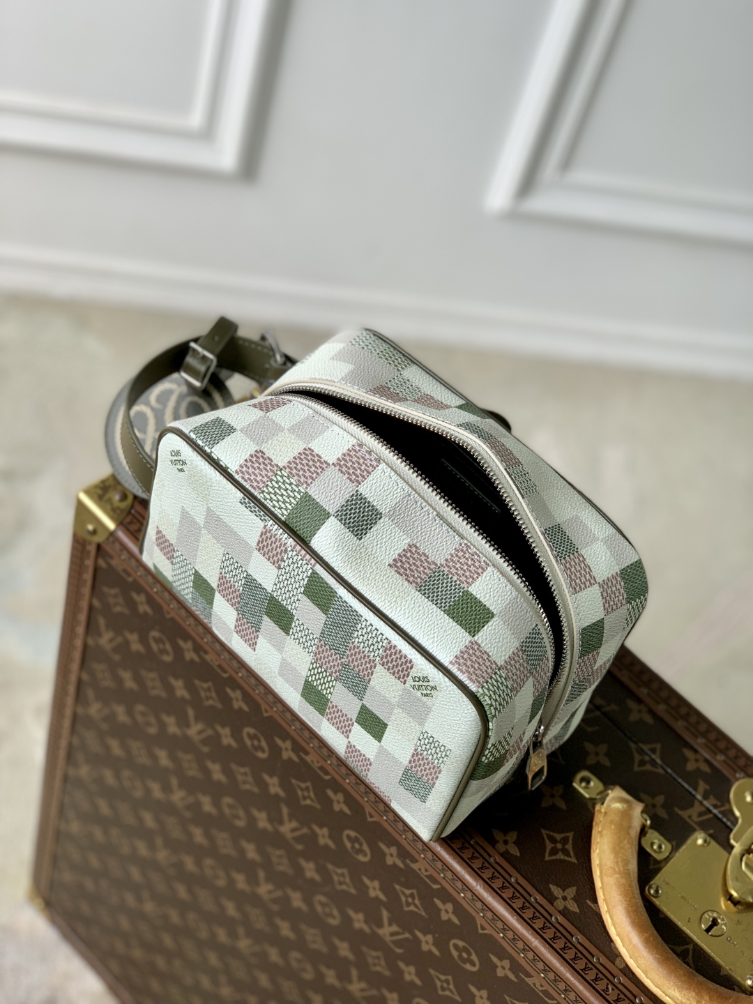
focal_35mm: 52
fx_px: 1508
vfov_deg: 36.8
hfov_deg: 28.0
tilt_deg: -48.1
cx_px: 376
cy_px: 502
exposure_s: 1/217
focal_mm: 6
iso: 16
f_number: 2.4
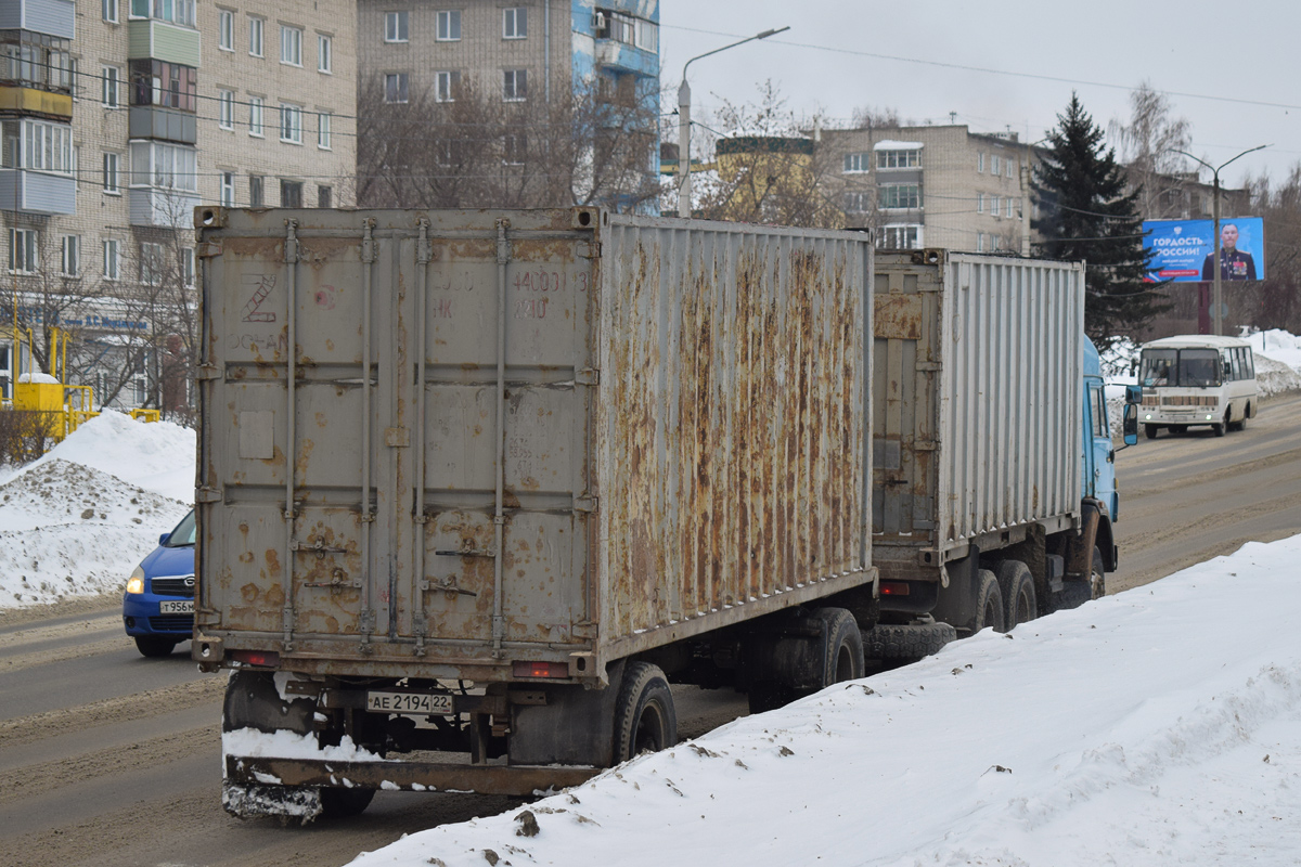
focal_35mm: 82
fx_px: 2981
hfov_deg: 24.6
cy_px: 434
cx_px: 650
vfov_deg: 16.6
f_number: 7.1
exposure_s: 1/800
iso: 400
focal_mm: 55
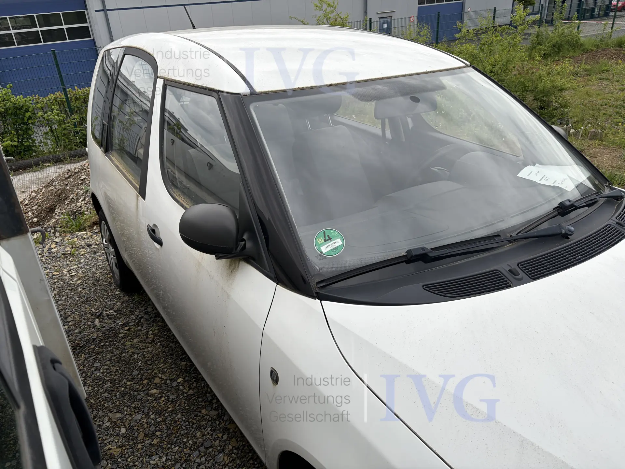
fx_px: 469
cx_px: 312
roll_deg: +3.6
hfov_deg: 67.3
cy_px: 234
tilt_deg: -27.4
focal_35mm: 26
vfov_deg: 53.1
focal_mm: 5.96
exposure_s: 1/1451
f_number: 1.6
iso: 50
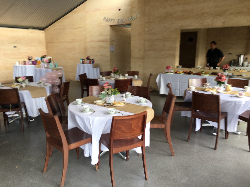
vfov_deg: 48.2
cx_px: 125
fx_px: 209
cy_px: 94
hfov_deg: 61.7
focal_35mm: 29
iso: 25
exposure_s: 1/50
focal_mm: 4.15
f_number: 2.2
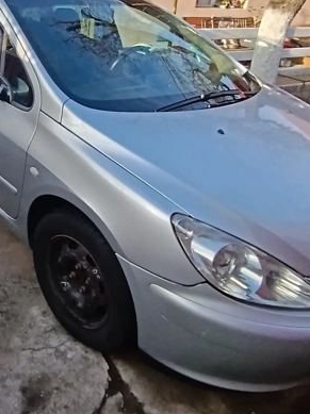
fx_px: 419
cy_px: 151
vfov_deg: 52.0
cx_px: 62
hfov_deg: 39.1
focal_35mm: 35
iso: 100
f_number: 2.2
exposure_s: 1/228
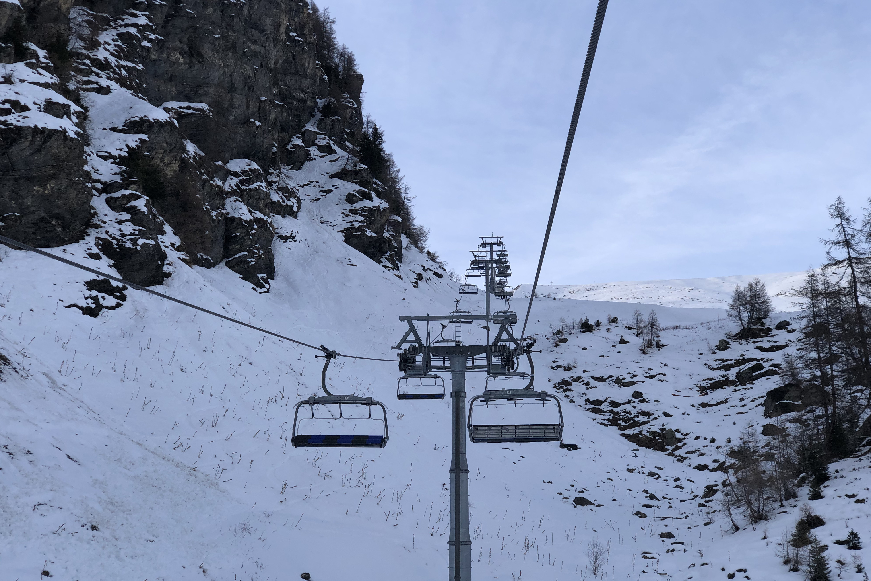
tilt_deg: +20.1
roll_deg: +0.3
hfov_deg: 36.2
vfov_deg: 24.6
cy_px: 321
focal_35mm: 55
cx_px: 435
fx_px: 1331
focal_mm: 6
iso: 16
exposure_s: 1/276
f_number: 2.4
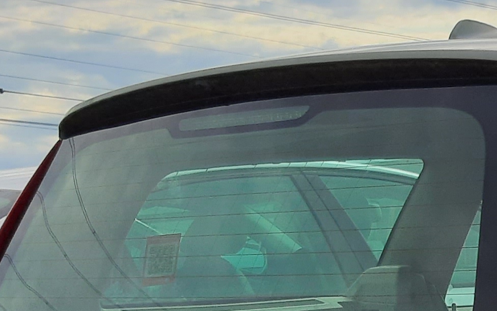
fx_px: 1531
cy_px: 368
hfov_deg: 17.4
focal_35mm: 113
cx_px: 636
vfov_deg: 11.4
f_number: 1.7
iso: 40
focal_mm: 3.92
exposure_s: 1/1684
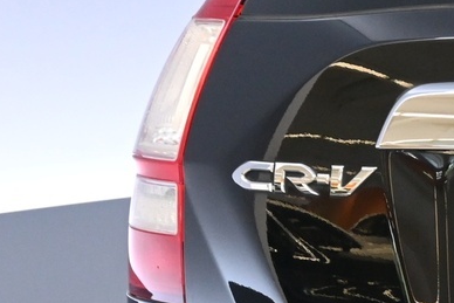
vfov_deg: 5.7
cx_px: 735
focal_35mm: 238
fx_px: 3002
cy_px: 508
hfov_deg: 8.4
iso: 1400
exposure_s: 1/60
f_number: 5.6
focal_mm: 38
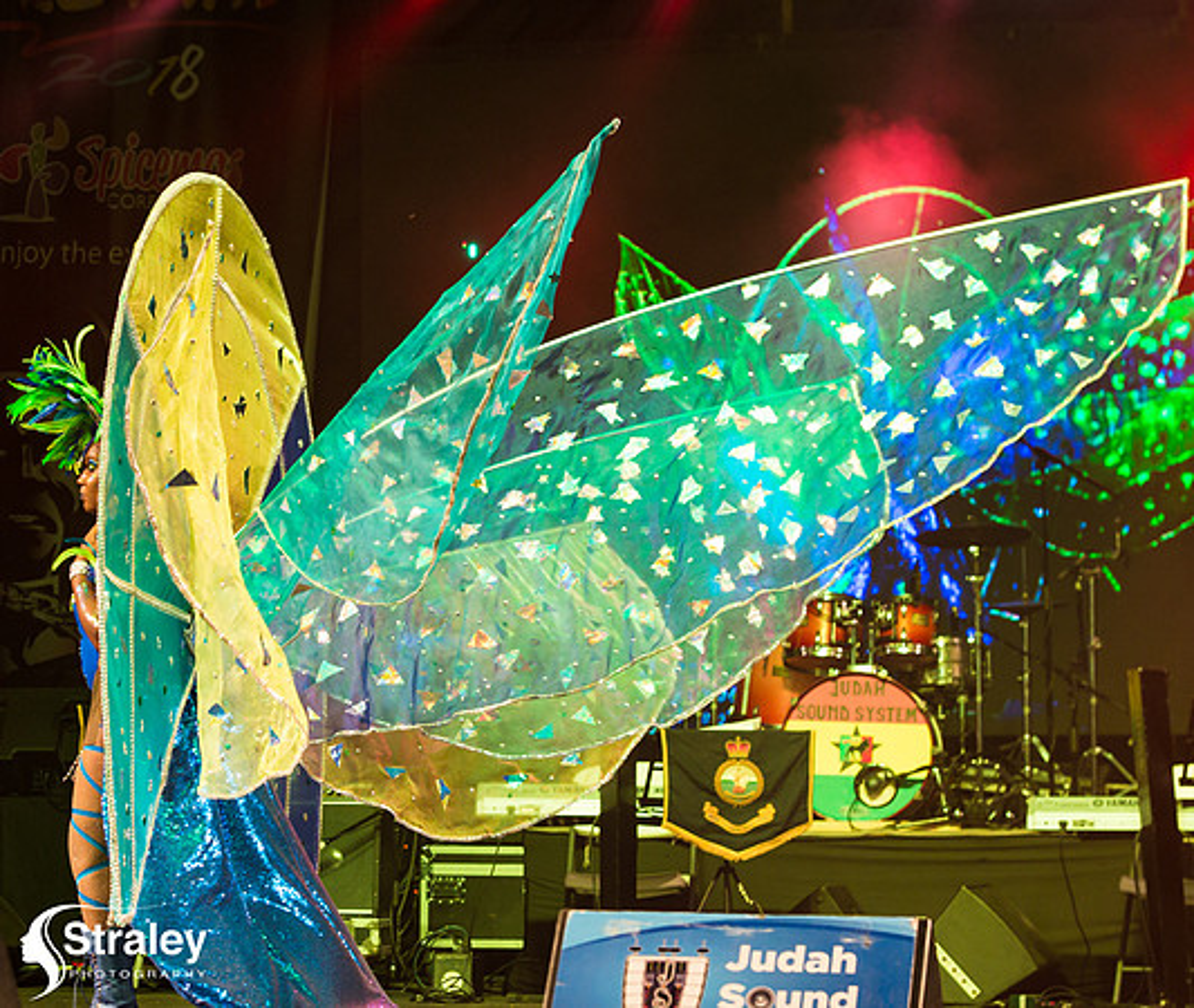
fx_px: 4453
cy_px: 463
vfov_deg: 12.9
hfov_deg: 15.3
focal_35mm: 123
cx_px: 442
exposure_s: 1/160
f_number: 5.6
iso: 2500
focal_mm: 98
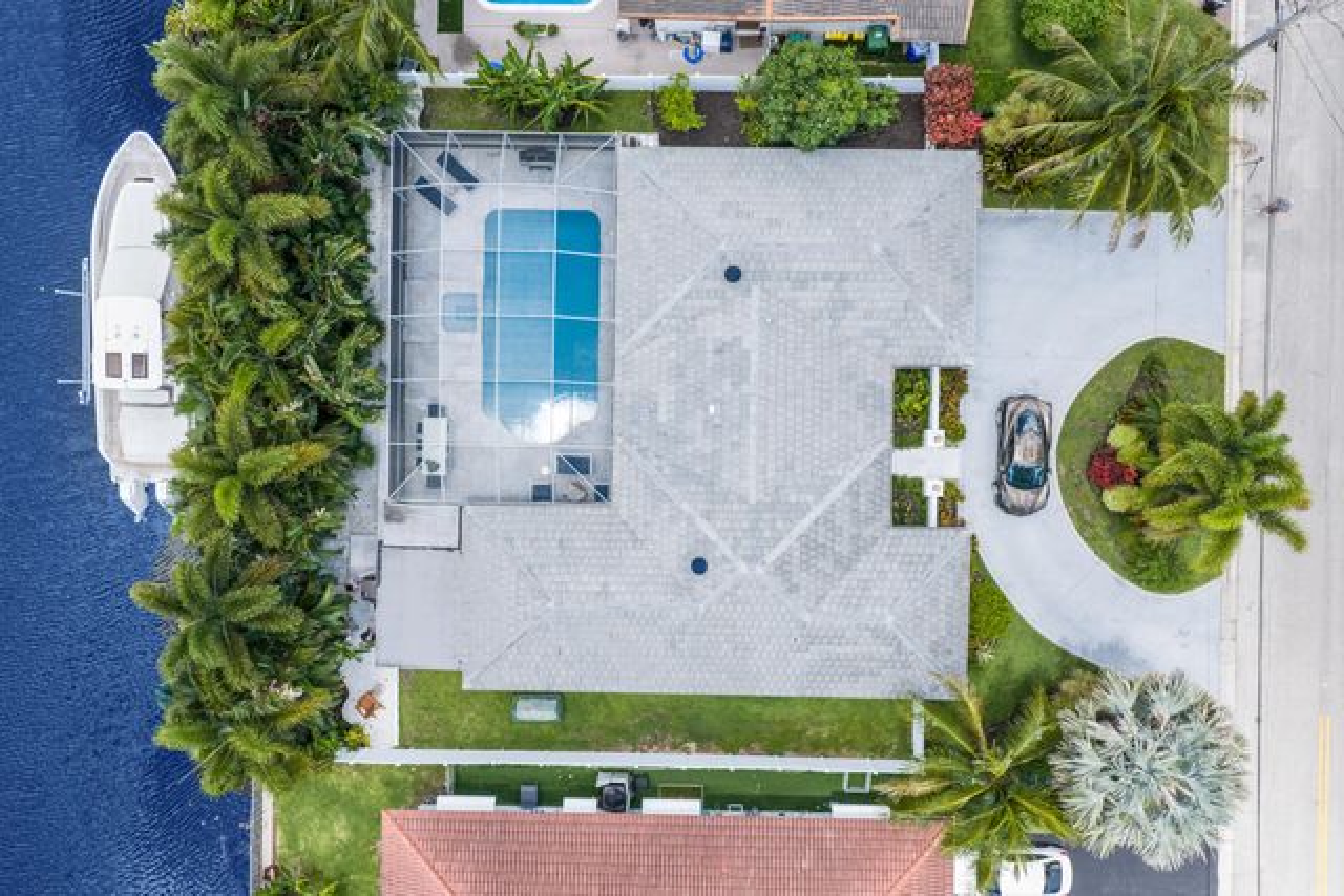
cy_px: 448
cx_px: 672
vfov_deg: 46.4
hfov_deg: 65.5
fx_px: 1046
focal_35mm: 28
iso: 100
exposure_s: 1/120
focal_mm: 14.45
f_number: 5
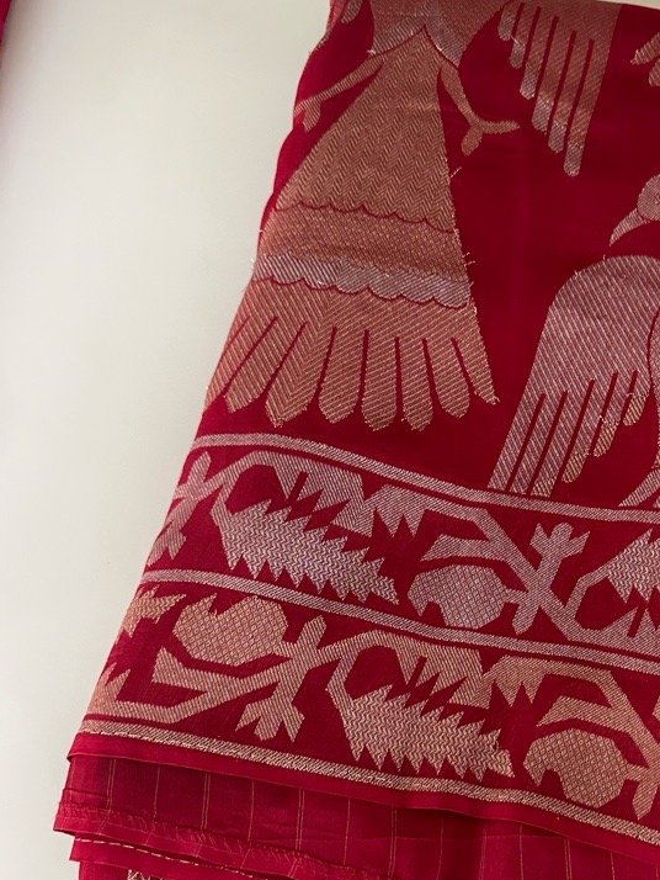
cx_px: 563
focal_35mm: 43
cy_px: 592
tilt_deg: -74.0
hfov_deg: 32.3
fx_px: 1092
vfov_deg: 43.2
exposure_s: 1/60
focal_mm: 6.86
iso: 500
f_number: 1.78
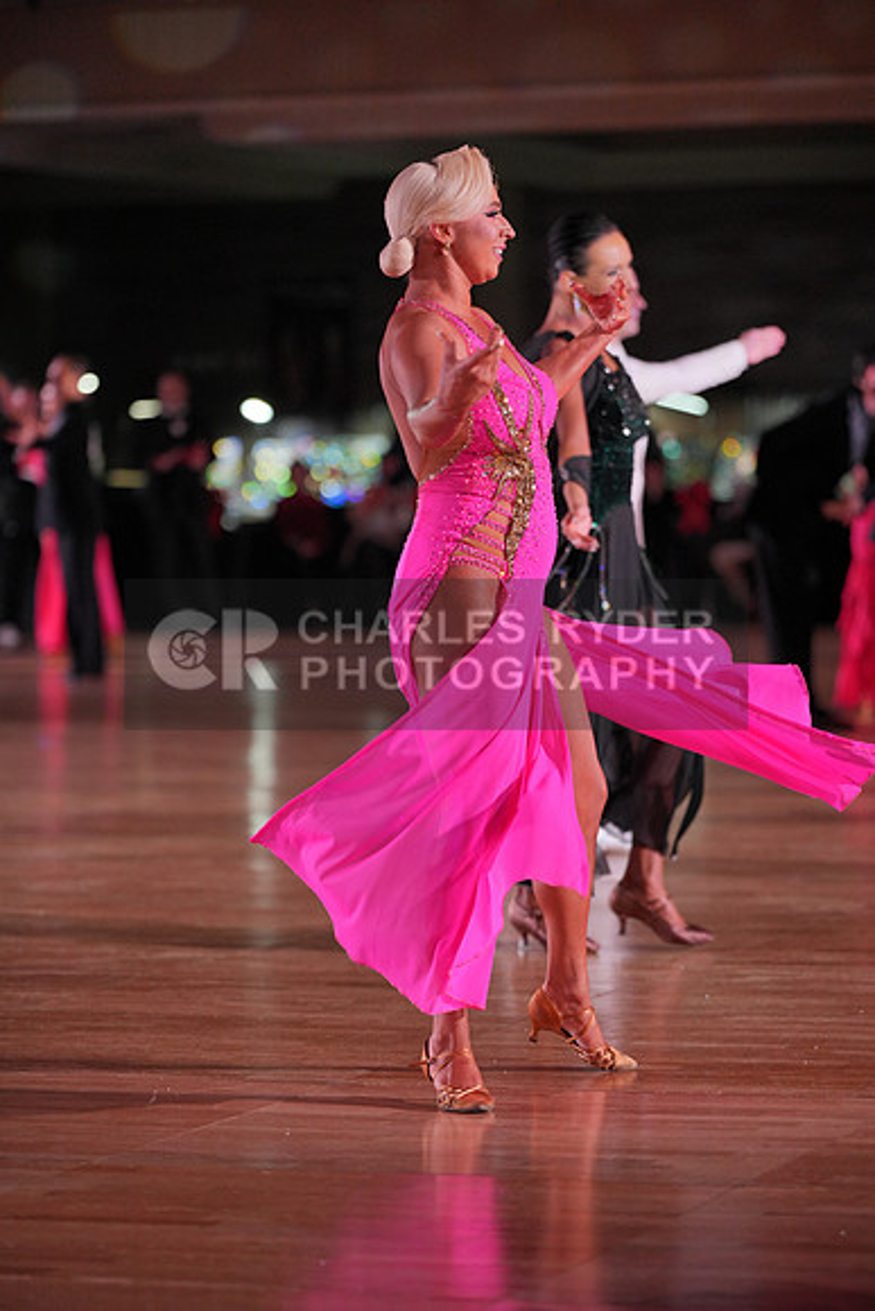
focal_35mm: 134
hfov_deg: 10.2
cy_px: 656
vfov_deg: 15.3
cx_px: 438
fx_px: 4882
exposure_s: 1/800
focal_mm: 134
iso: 1600
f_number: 2.8
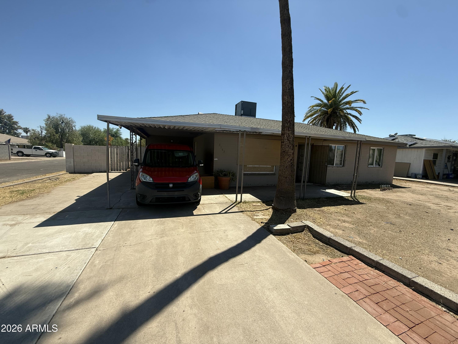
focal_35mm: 14
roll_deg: -3.9
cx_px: 229
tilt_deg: -6.8
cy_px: 172
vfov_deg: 85.7
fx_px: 185
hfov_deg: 102.1
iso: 50
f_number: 2.2
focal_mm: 2.22
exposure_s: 1/1656
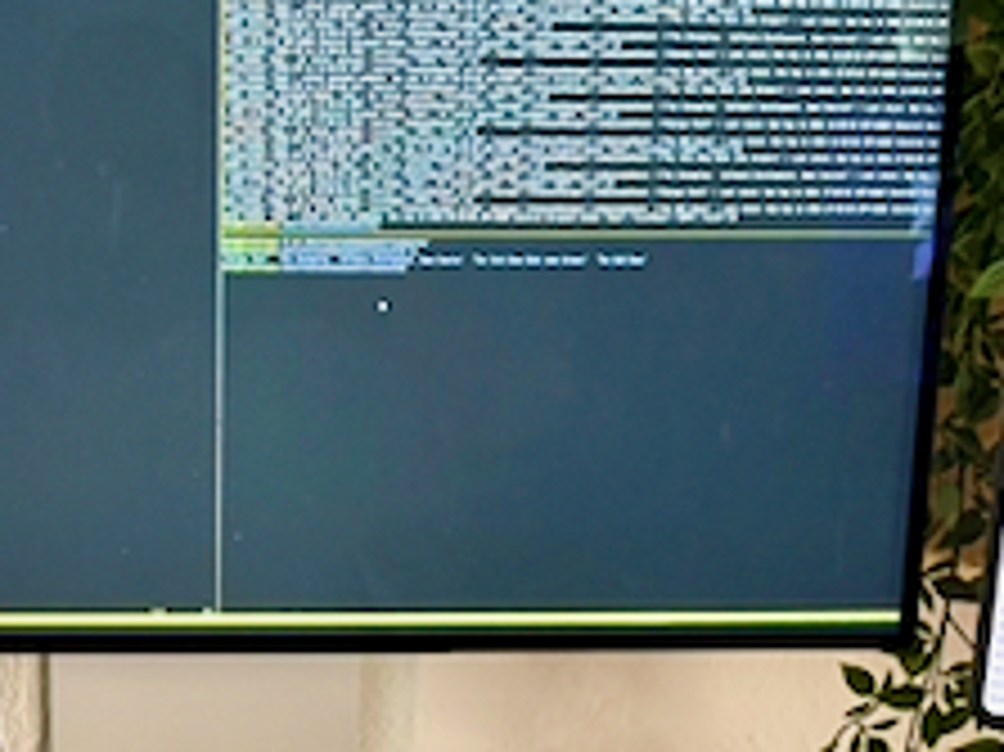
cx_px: 257
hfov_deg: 27.8
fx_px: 2000
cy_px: 711
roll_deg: -0.2
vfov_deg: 20.7
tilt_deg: -11.5
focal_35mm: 69
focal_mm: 6.76
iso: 800
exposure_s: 1/51
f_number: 1.78
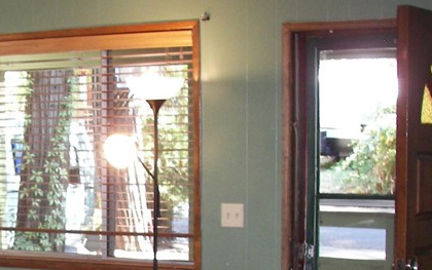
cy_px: 309
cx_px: -3
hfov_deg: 21.5
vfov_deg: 13.7
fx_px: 1096
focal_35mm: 93
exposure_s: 1/30
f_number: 2.8
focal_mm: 6
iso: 125
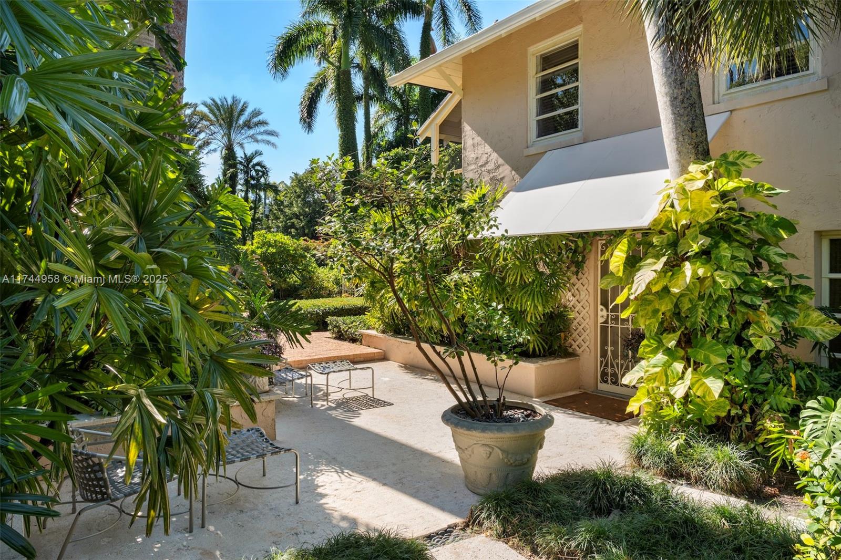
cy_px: 280
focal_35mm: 24
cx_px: 420
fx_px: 561
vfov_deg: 53.1
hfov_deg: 73.8
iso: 100
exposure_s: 1/50
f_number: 11
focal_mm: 24
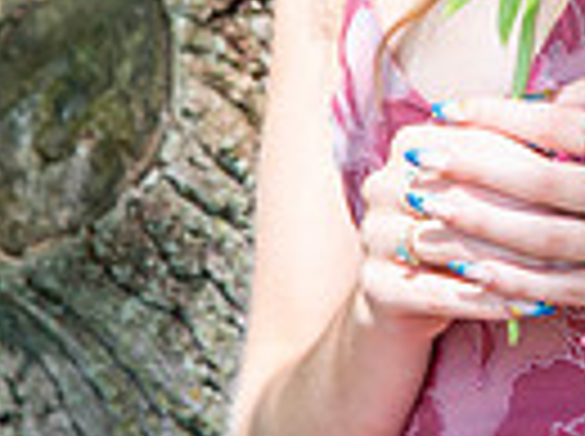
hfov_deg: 5.9
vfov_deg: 4.4
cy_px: -238
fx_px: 5634
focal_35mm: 334
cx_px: 598
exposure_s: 1/160
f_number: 5.6
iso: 320
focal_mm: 100
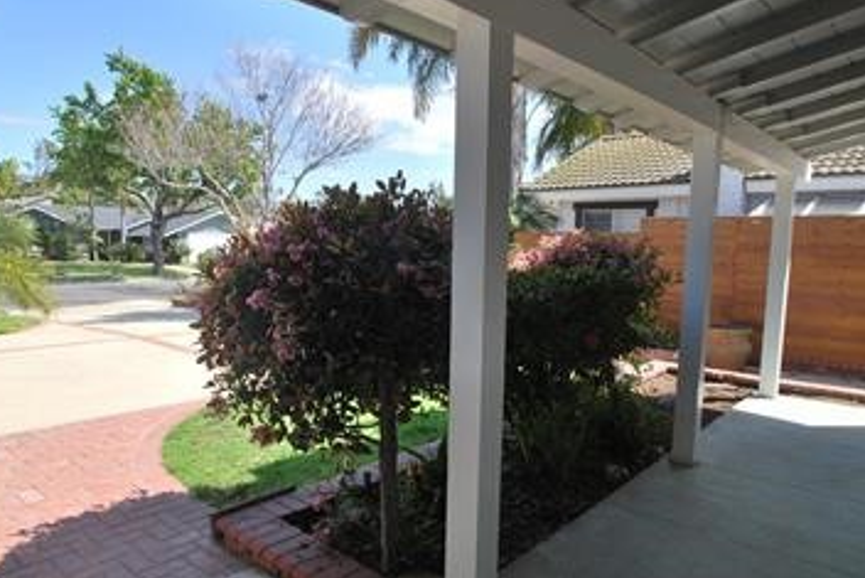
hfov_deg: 76.0
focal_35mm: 23
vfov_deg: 55.0
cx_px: 401
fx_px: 553
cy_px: 320
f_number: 7.1
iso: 100
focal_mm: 12
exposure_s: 1/200
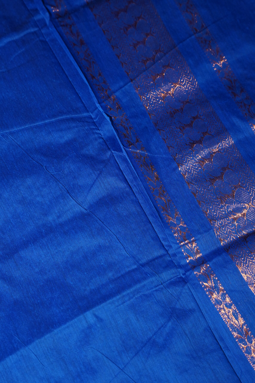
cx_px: 128
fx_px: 775
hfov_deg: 18.7
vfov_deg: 27.7
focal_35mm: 73
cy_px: 192
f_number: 2.8
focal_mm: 49.1
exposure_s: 1/200
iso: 400
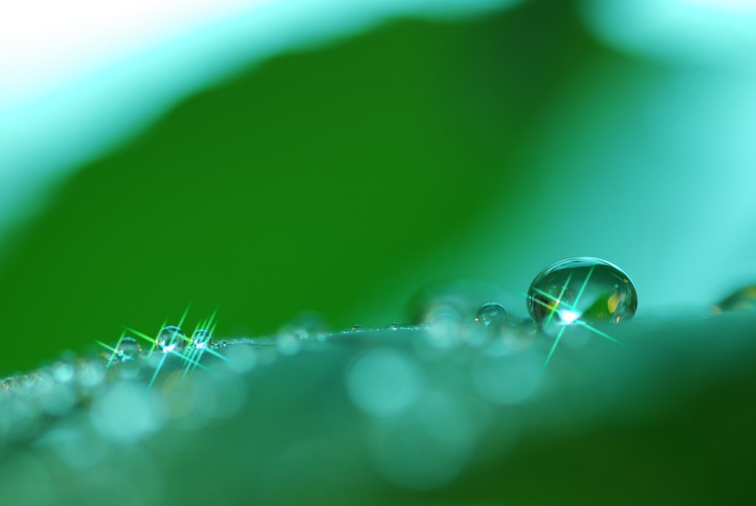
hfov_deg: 15.2
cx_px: 378
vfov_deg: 10.2
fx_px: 2838
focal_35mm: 135
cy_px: 253
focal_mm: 90
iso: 100
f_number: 4.5
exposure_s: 1/15
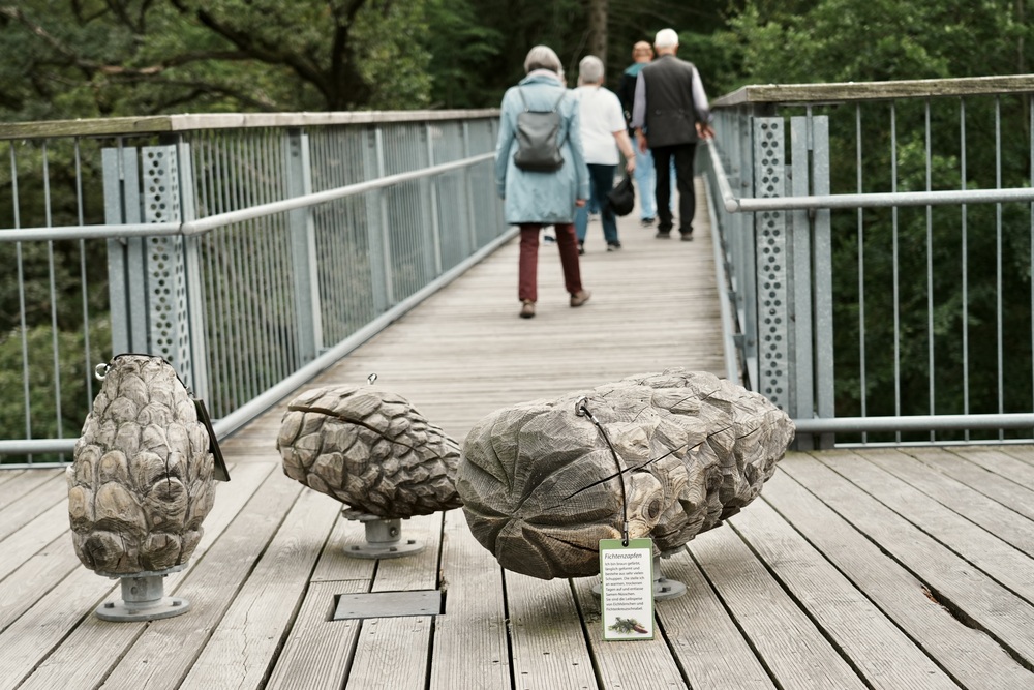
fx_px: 1494
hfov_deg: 38.2
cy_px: 345
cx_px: 517
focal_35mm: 52
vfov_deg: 26.0
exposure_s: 1/500
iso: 200
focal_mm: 52
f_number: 4
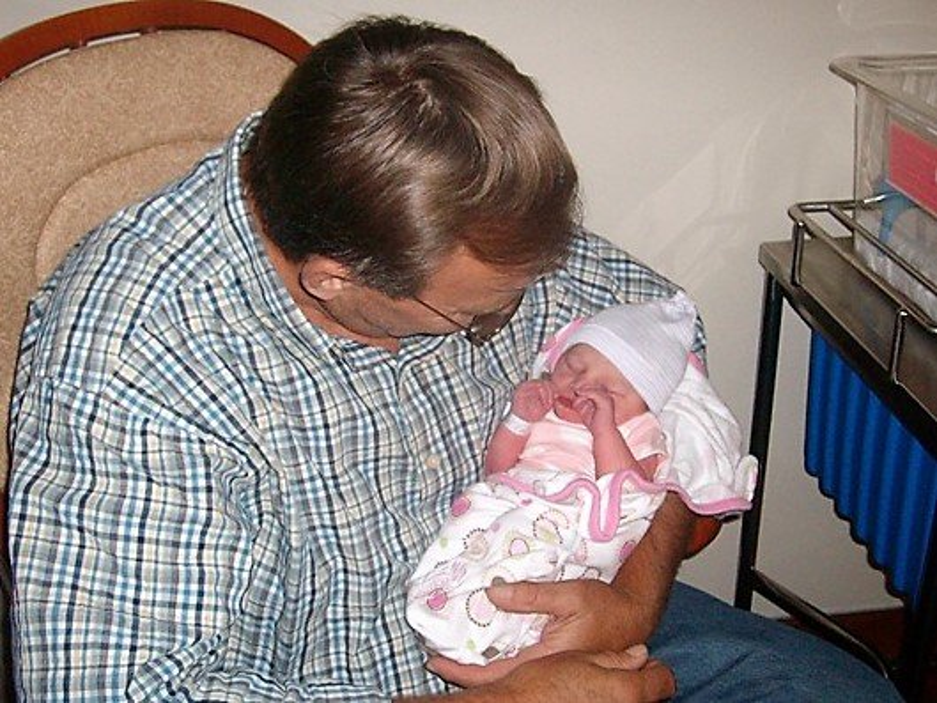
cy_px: 352
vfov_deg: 40.7
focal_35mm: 35
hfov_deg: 52.6
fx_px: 948
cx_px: 468
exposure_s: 1/40
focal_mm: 5.8
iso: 200
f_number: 2.8
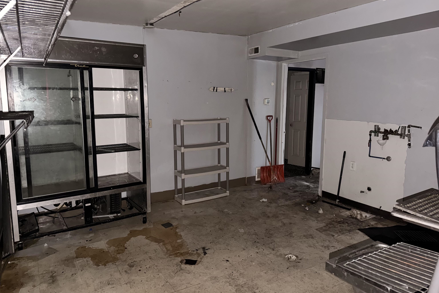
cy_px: 136
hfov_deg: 71.5
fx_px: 305
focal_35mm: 25
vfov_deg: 51.2
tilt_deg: -6.4
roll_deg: +0.1
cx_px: 220
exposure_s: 1/4
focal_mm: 6.76
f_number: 1.78
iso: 400
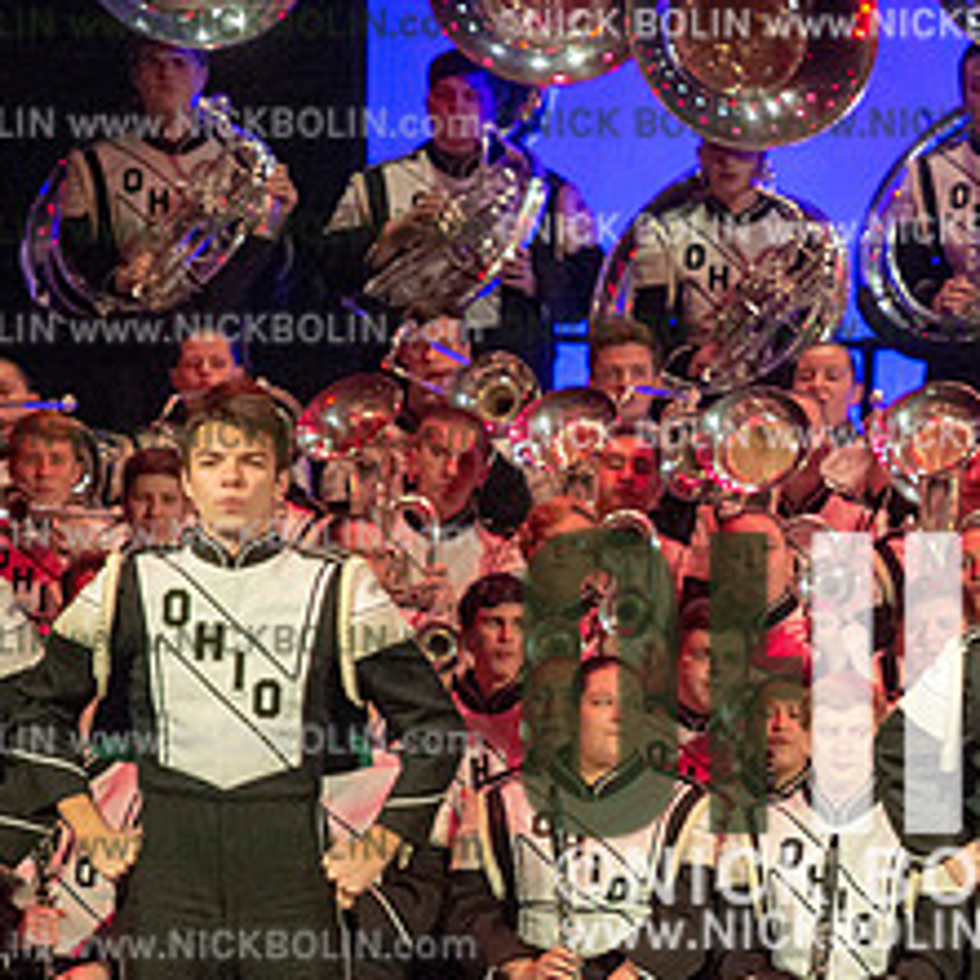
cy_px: 741
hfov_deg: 3.6
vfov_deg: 3.6
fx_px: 15727
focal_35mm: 491
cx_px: 834
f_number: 5.6
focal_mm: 220
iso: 8000
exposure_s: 1/320
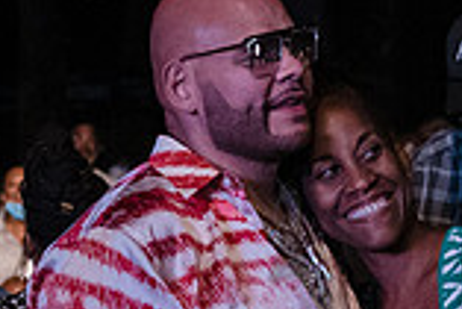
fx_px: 2556
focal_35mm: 199
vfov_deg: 6.9
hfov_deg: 10.3
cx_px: 372
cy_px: 349
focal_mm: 40
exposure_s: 1/100
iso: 3200
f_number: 4
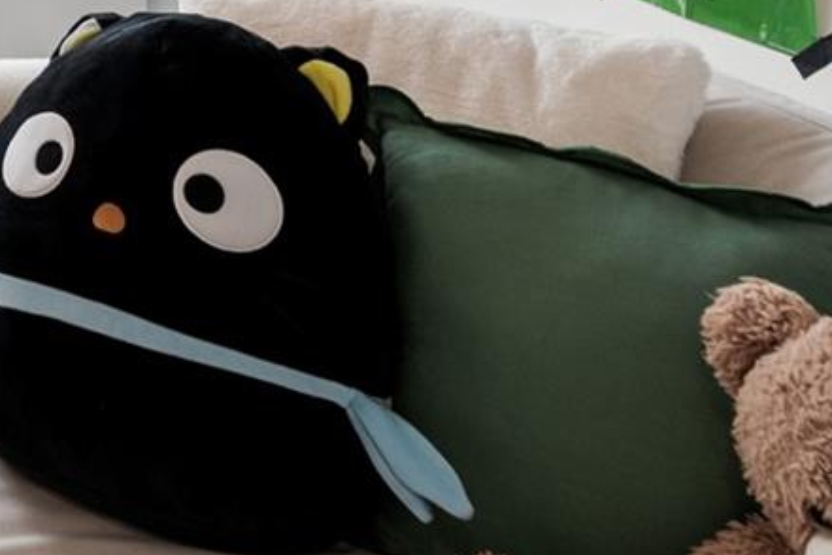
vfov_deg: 19.5
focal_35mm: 58
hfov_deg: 27.3
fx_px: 1340
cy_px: -336
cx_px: -315
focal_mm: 16
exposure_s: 1/15
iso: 400
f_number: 8
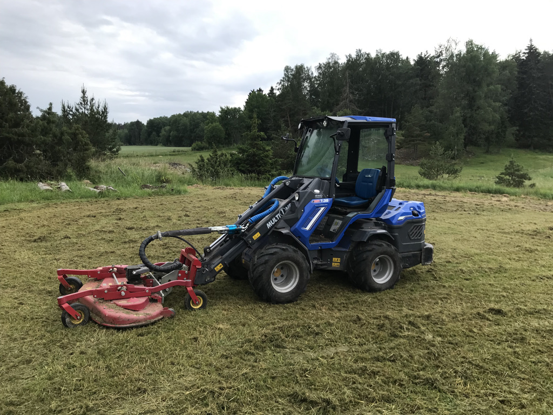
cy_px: 208
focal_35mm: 28
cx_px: 276
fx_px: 447
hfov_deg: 63.4
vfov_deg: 49.7
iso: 20
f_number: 1.8
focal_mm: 3.99
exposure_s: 1/1076
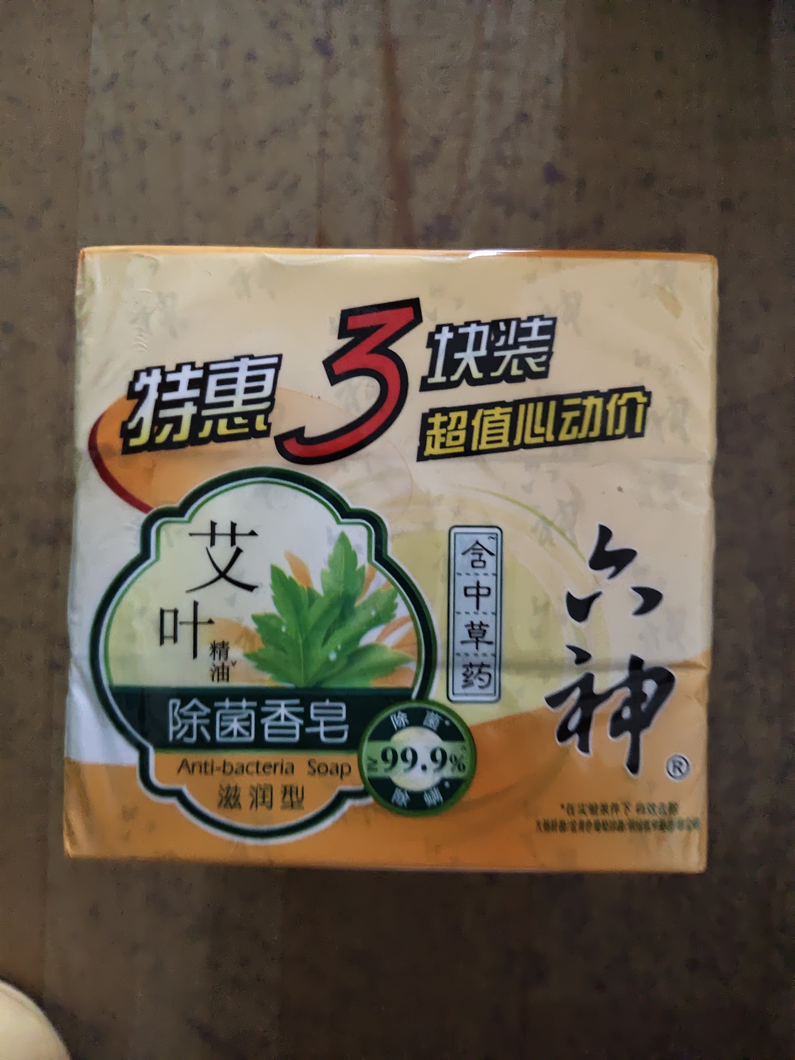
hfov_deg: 58.9
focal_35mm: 23
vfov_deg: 73.9
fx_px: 704
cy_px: 530
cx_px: 398
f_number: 1.88
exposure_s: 1/14.3
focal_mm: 5.56
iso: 3615
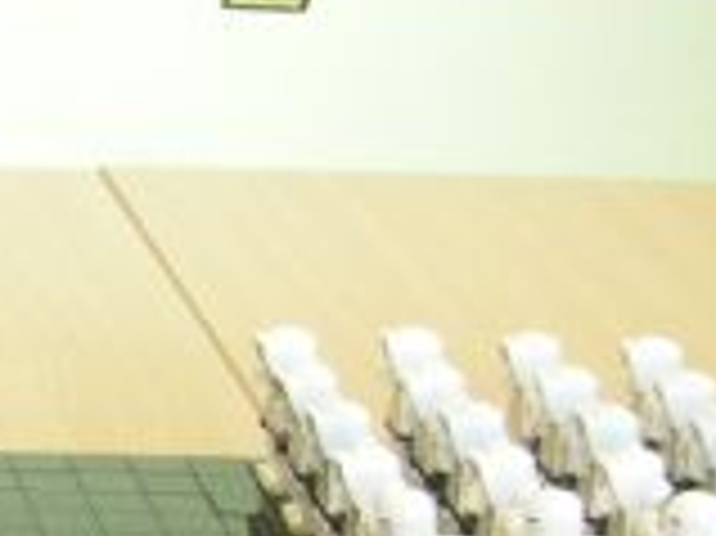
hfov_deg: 10.0
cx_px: -788
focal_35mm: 181
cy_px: 1311
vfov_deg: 7.6
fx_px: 3741
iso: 400
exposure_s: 1/38.2
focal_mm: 7.5
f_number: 2.7
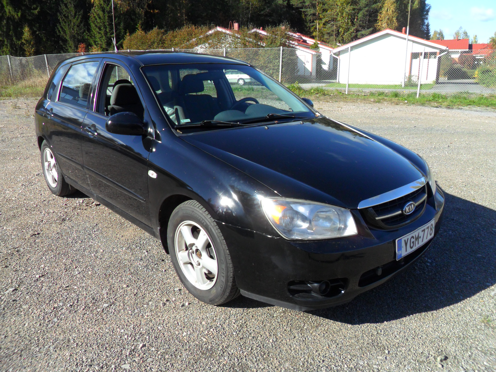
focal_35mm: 27
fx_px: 387
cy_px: 186
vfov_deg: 51.4
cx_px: 248
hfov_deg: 65.3
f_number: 3.5
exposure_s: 1/750
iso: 80
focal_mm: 4.9
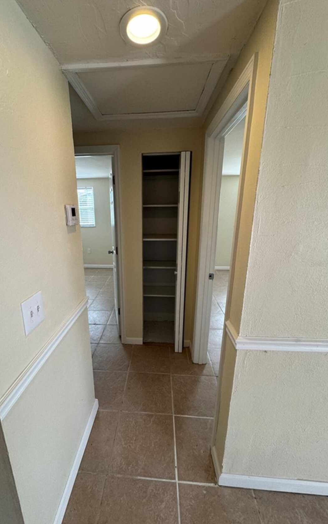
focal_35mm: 15
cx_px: 142
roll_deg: +1.8
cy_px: 263
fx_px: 215
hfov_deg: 74.4
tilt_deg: -14.0
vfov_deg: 101.5
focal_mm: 2.22
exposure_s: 1/120
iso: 125
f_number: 2.2
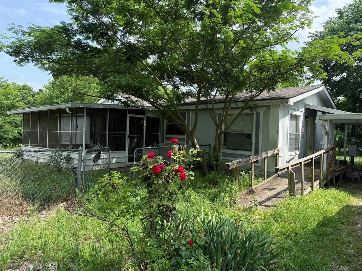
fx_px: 251
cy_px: 136
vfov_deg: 56.8
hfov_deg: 71.6
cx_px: 181
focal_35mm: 24
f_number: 1.78
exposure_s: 1/1901
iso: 100
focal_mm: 6.76
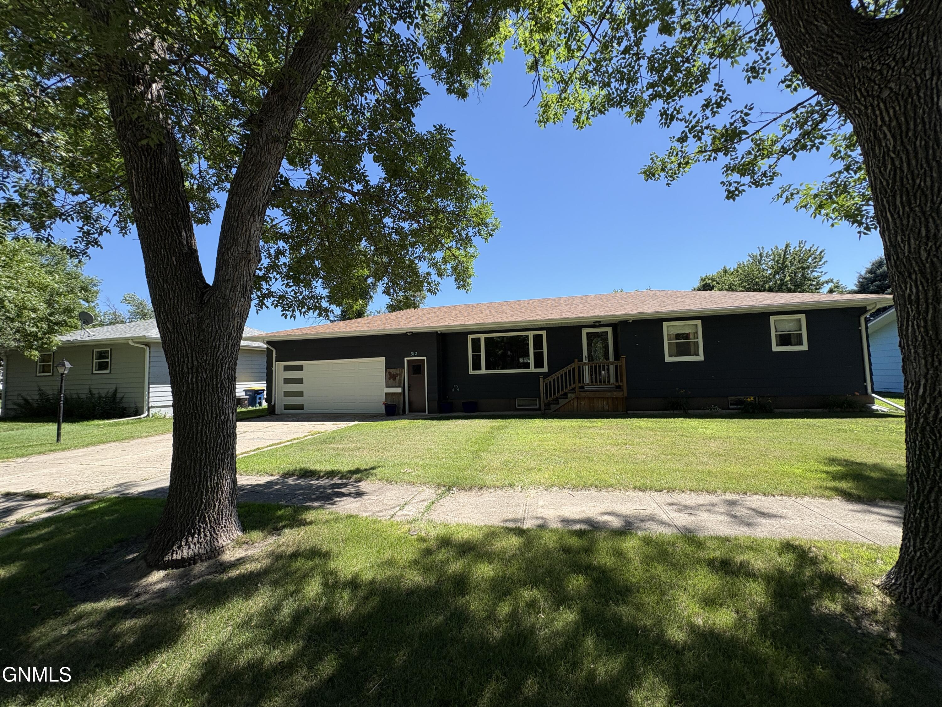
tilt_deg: +3.2
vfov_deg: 85.7
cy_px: 354
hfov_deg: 102.1
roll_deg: +1.4
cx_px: 471
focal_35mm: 14
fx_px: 381
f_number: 2.2
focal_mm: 2.22
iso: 50
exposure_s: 1/1078
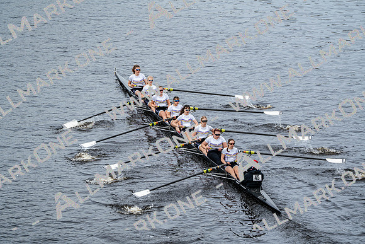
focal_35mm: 200
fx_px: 2028
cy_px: 122
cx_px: 182
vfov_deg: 6.9
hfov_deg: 10.3
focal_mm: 200
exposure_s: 1/2000
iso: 200
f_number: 2.8
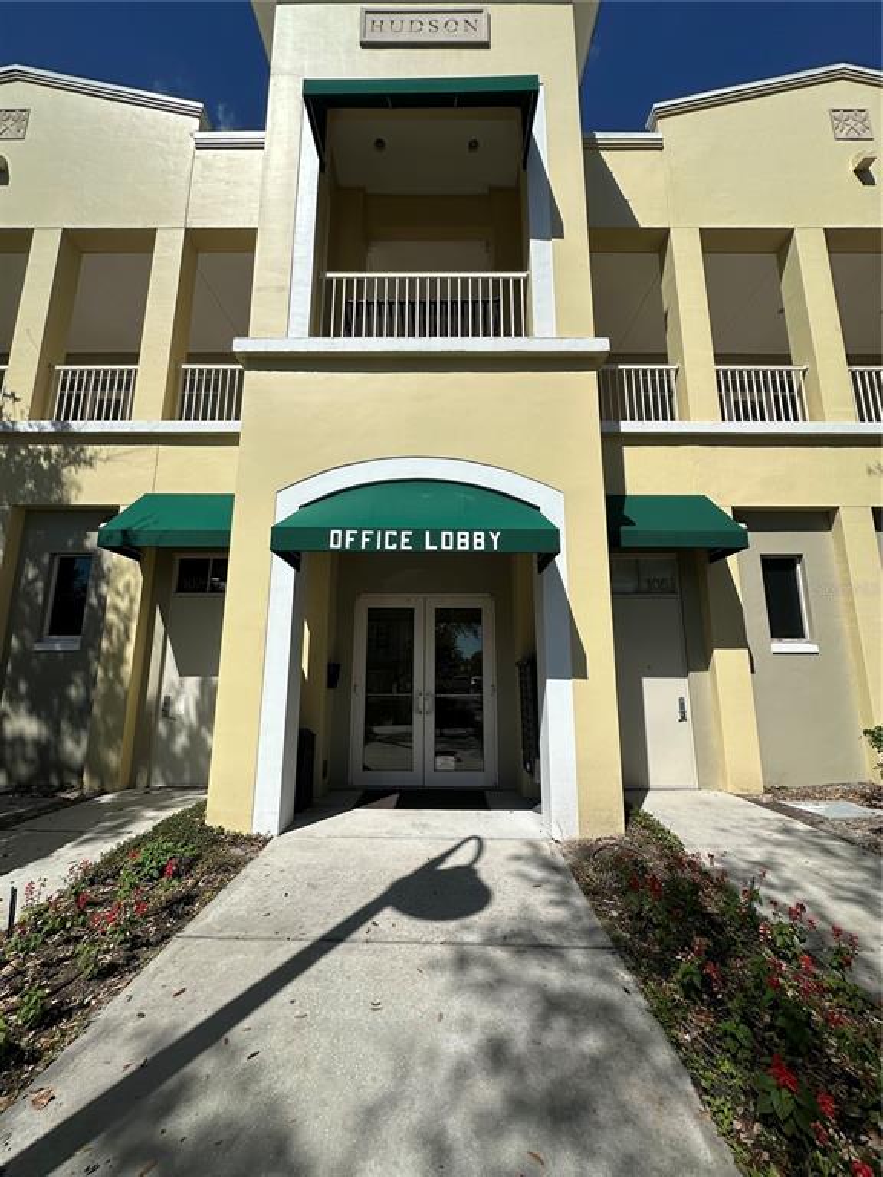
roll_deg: -2.8
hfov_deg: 85.7
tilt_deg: +7.7
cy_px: 588
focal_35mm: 14
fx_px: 476
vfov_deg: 102.1
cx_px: 442
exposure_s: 1/4464
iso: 50
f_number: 2.2
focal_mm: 2.22
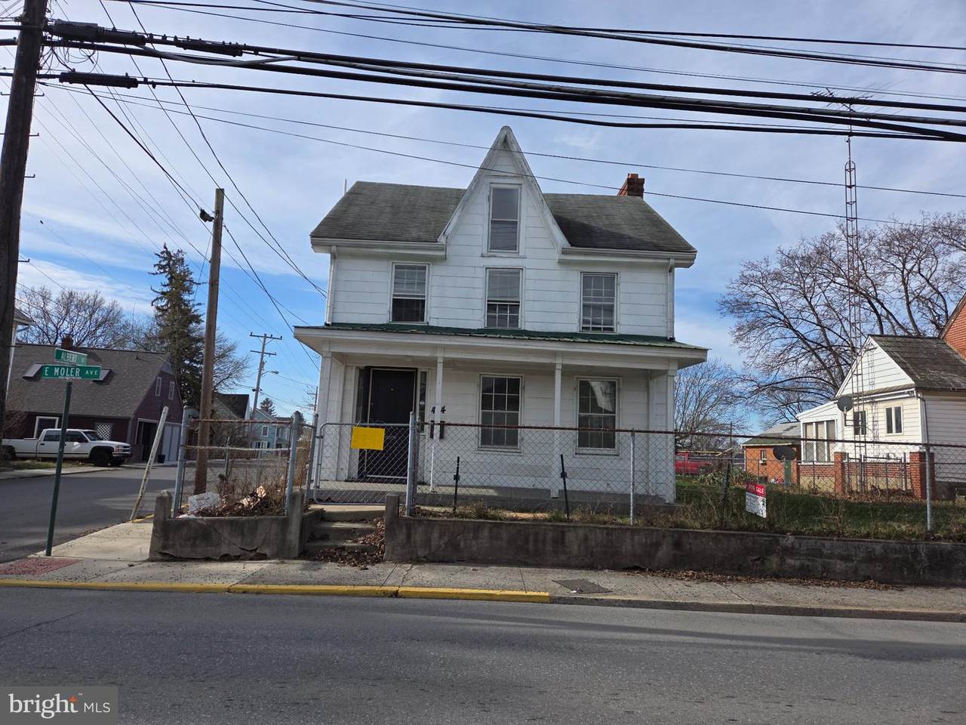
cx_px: 483
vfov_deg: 58.9
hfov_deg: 73.9
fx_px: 642
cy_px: 362
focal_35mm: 23
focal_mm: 5.4
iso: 25
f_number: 1.8
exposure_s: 1/1765
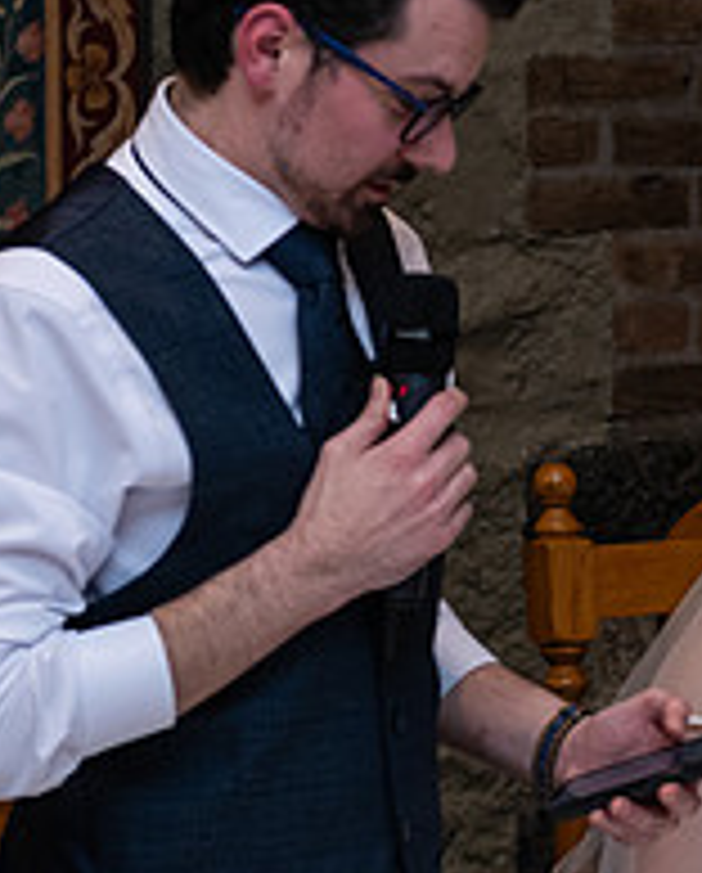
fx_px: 4349
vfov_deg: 11.5
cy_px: 452
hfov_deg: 9.1
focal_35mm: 168
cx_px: 765
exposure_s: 1/160
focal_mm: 60
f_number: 3.5
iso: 800
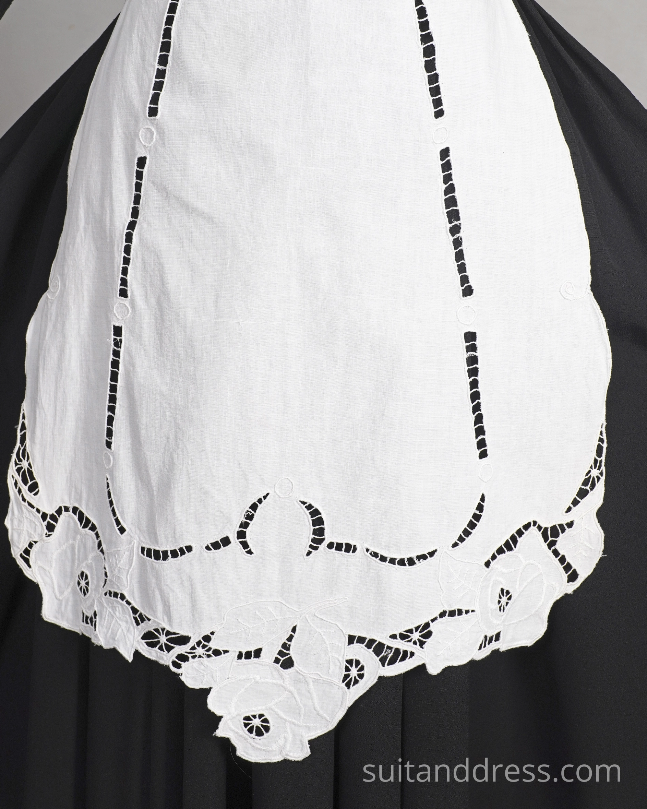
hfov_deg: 27.6
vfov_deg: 34.0
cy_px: 323
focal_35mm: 55
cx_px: 320
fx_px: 1317
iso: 320
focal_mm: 32
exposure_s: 1/25
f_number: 7.1
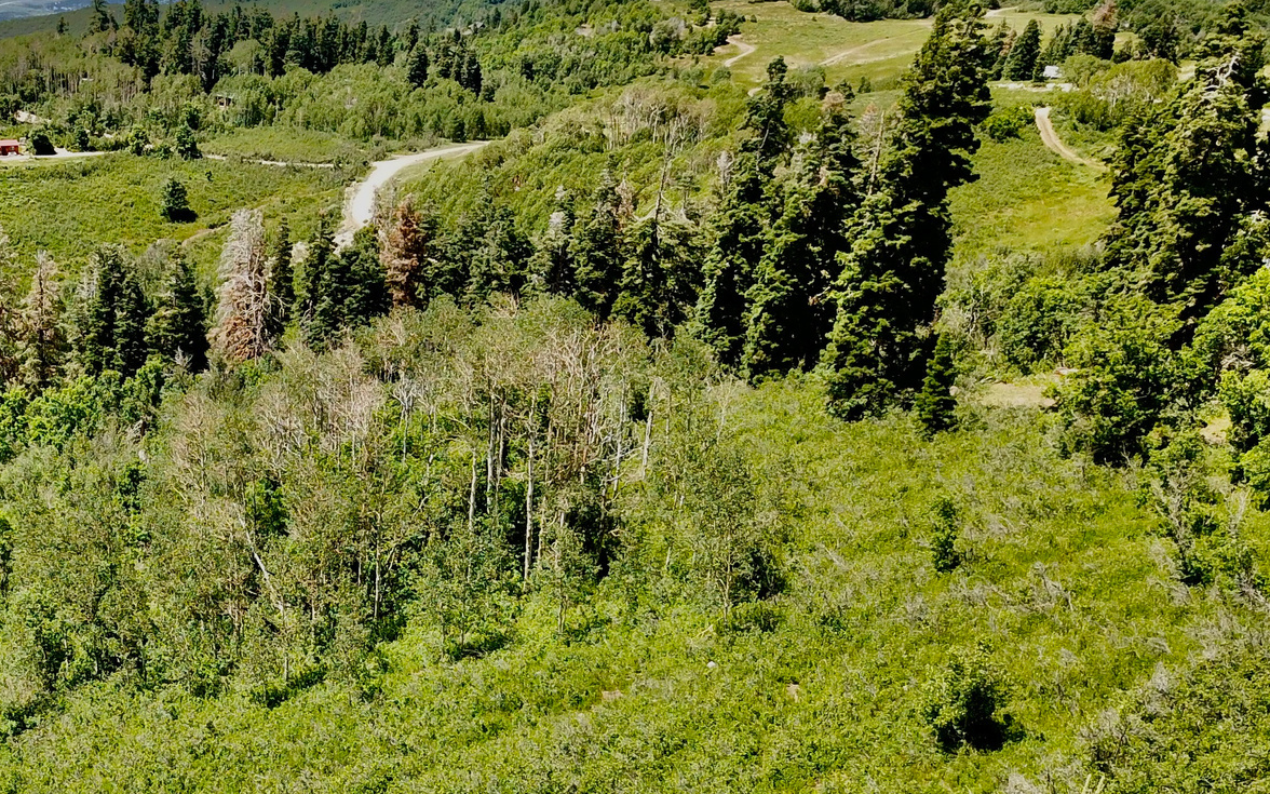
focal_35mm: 48
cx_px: 188
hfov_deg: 39.5
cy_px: 656
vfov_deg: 26.3
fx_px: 1661
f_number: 2.2
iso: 100
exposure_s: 1/518
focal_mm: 4.7
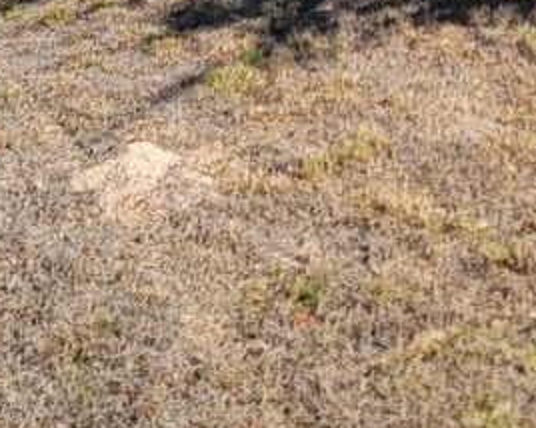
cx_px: 486
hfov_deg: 15.1
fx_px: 1997
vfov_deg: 10.6
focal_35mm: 126
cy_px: -582
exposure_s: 1/976
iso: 16
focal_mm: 6.7
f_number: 1.8
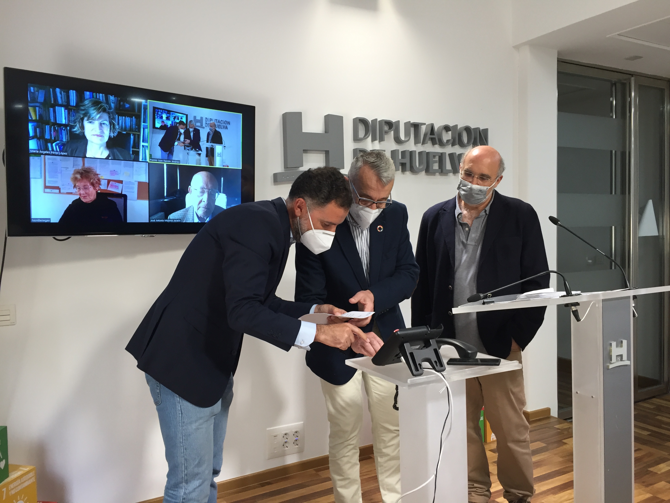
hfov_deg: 61.7
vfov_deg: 48.2
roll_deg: +1.0
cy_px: 252
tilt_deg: -0.1
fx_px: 561
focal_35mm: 29
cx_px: 335
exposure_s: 1/33
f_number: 2.2
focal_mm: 4.15
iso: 40
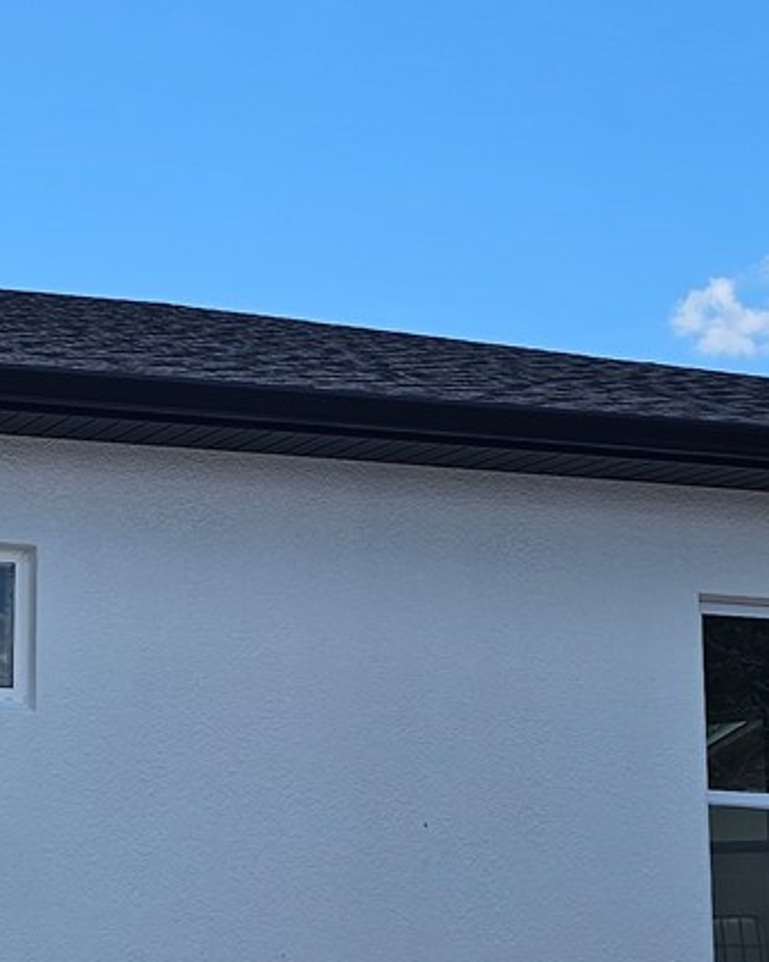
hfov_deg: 16.9
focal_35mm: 84
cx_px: -297
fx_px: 2391
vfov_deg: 22.7
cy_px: 546
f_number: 1.7
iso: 10
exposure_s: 1/829
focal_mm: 6.3
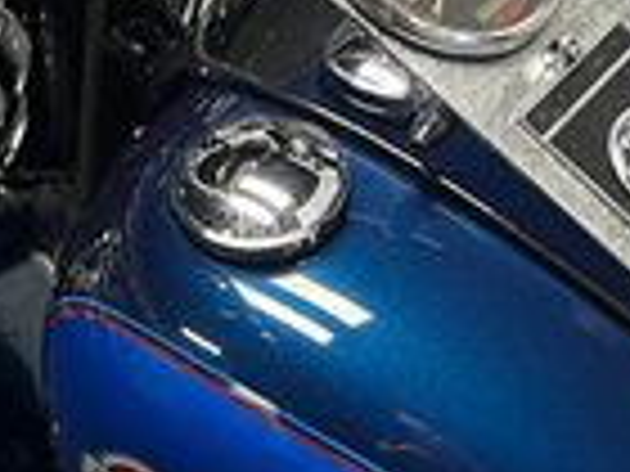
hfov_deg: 16.5
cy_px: 265
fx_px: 2166
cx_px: 477
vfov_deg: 12.4
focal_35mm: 119
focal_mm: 5.1
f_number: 1.6
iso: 100
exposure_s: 1/50
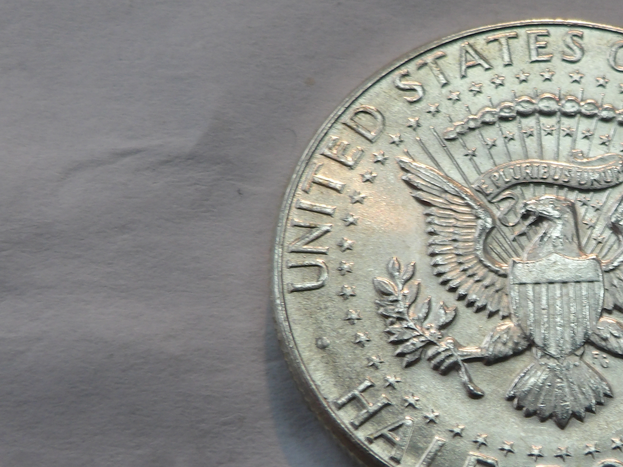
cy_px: 273
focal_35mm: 83
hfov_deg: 22.9
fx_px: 1494
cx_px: 576
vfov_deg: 17.8
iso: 119
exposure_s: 1/30
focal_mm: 7.6
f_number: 4.9
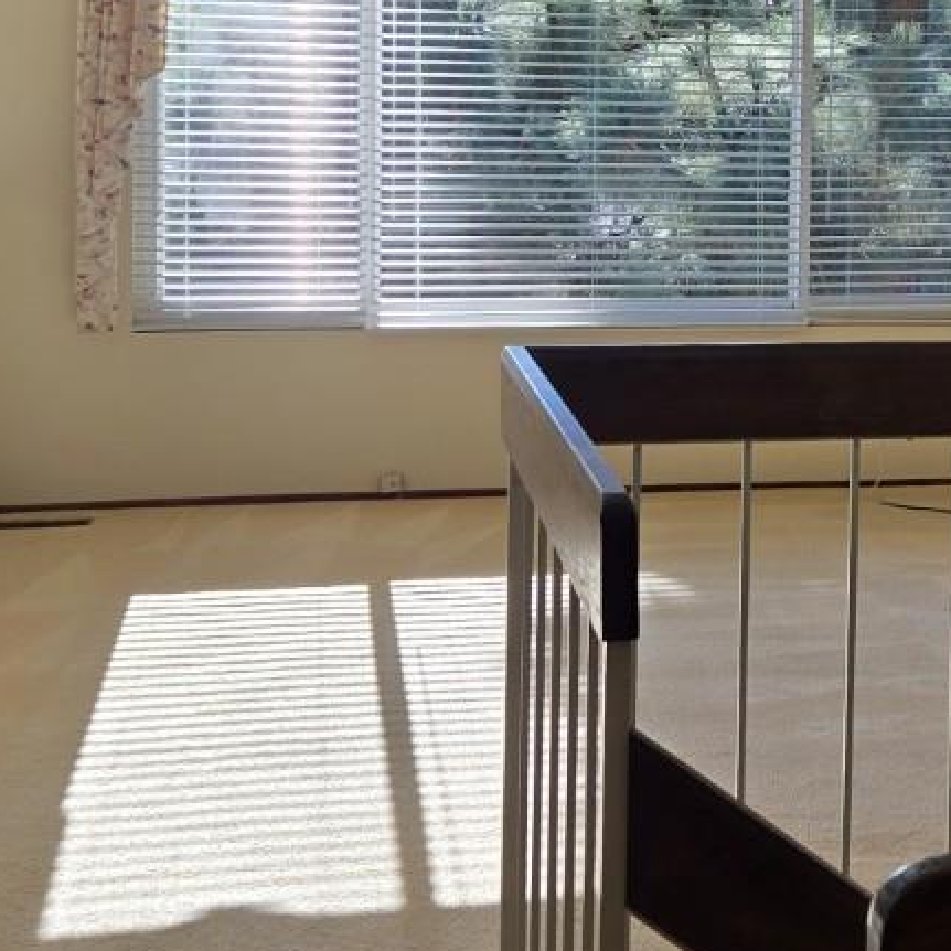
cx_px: 766
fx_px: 2114
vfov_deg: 25.0
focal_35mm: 68
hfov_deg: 24.9
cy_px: 196
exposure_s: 1/292
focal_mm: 5.4
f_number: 1.8
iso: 25
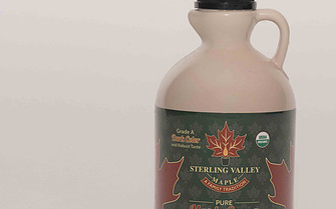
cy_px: 146
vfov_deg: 8.7
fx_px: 1373
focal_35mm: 150
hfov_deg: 13.9
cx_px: 230
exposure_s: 1/100
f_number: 13
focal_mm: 85
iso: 400
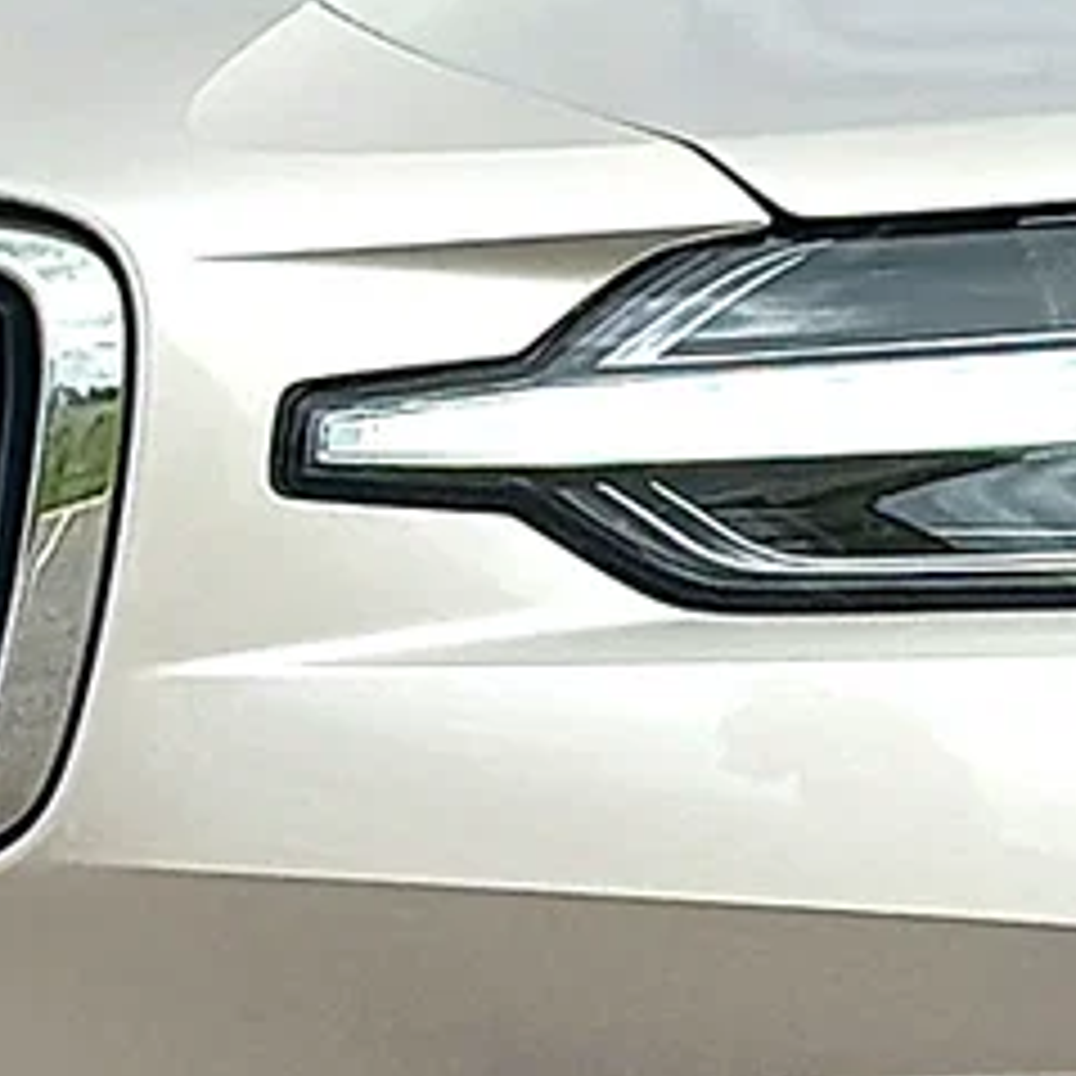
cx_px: 1283
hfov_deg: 6.7
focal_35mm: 259
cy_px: 331
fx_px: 9108
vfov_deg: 6.8
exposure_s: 1/4219
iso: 64
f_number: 1.78
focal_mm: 6.86
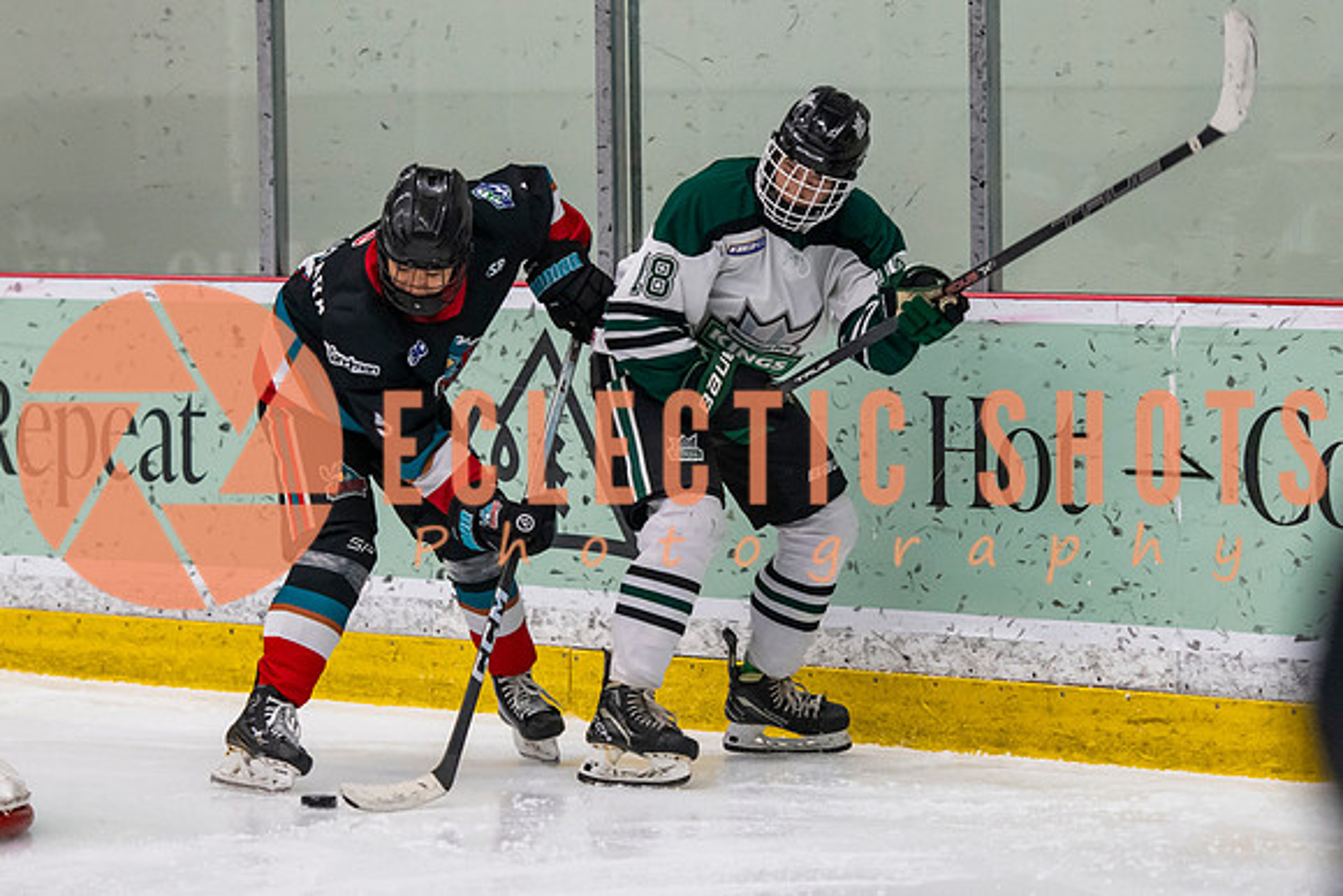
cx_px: 693
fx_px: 7790
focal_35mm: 209
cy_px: 409
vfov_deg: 6.6
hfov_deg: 9.9
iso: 2000
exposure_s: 1/640
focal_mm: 120
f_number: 3.2
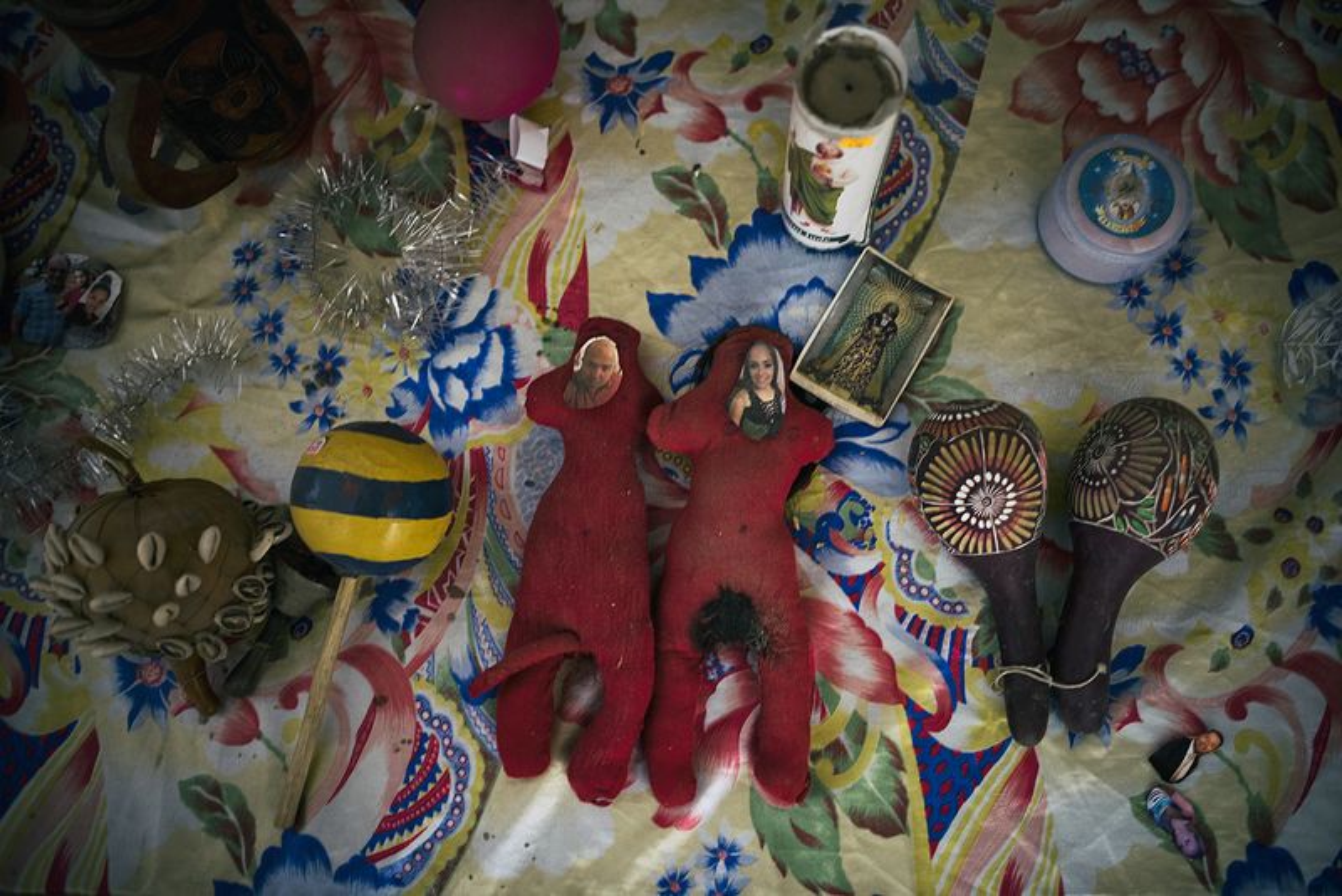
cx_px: 671
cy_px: 448
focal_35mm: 28
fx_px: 1044
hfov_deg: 65.5
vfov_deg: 46.4
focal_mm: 28
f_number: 1.8
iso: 800
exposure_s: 1/40
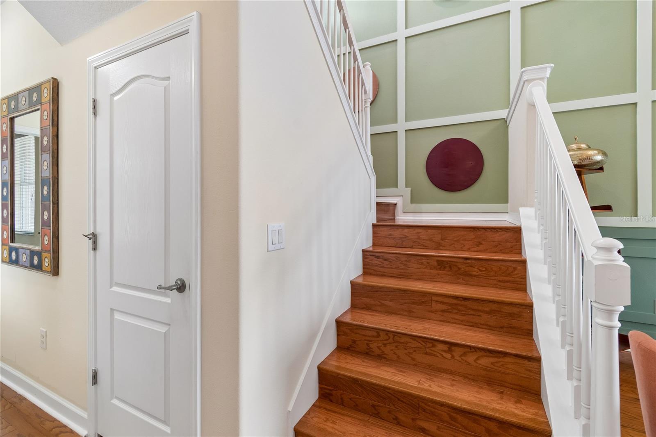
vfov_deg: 77.3
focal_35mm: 15
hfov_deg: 100.4
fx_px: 273
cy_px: 218
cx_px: 328
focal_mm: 10
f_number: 7.1
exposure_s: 1/3.33
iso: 100
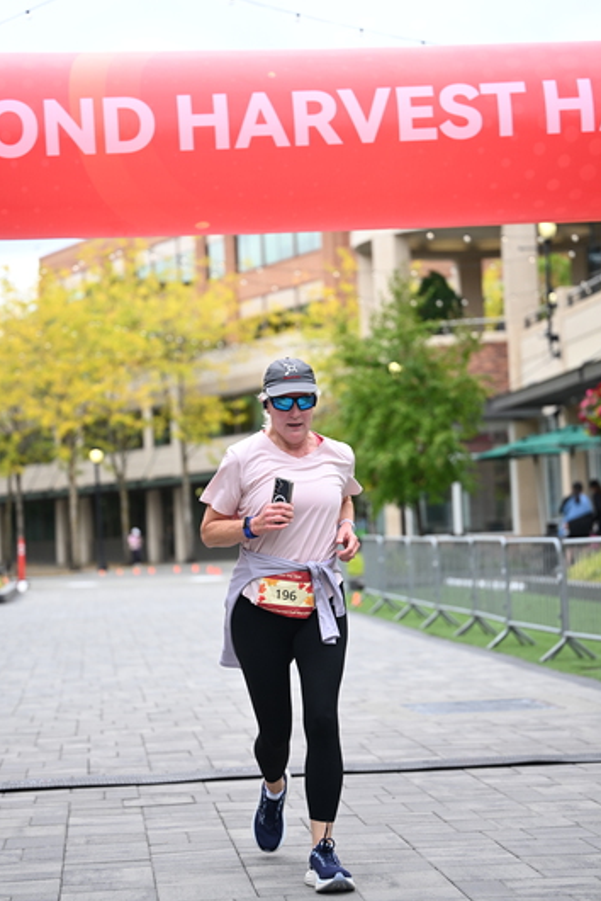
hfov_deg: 16.7
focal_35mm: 82
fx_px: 2051
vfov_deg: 24.7
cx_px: 293
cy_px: 454
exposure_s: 1/1600
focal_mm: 79
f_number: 2.8
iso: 640
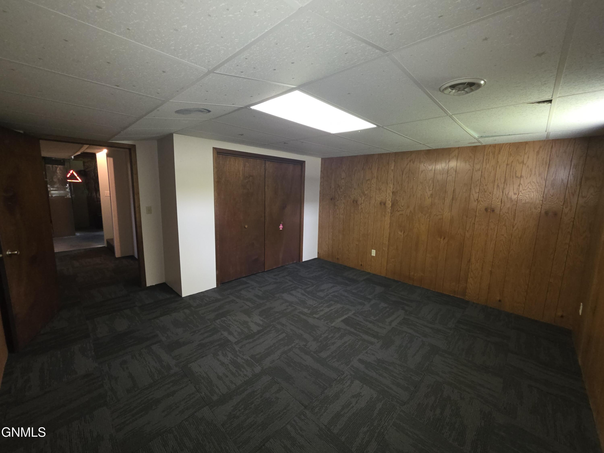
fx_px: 227
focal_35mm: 13
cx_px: 302
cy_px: 226
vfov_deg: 89.9
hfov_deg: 106.2
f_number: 1.9
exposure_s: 1/30
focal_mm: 2.2
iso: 320
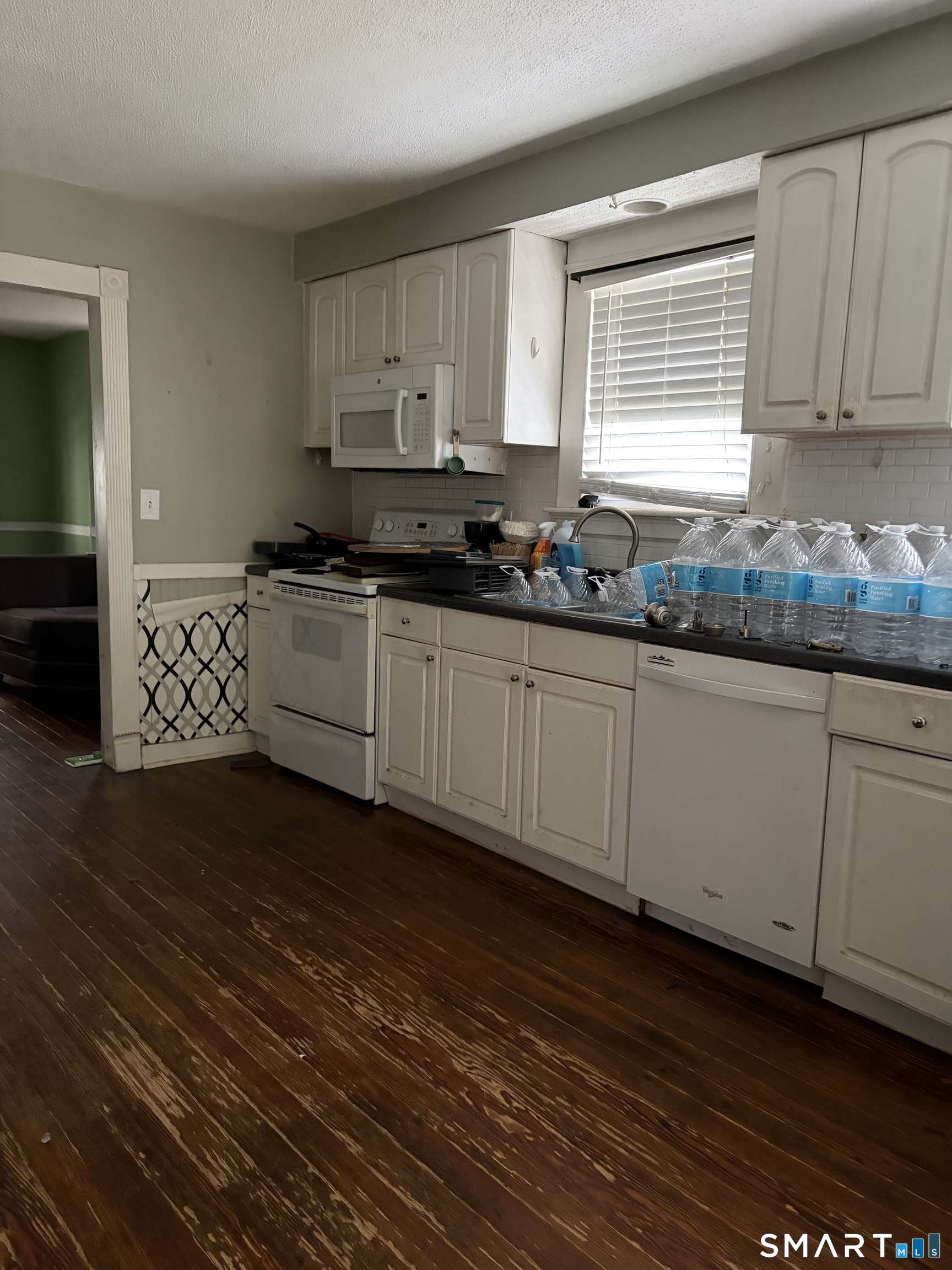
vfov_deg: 67.3
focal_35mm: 26
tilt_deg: -7.9
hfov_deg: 53.1
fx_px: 953
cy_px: 635
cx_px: 476
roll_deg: +0.0
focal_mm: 5.96
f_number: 1.6
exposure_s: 1/30
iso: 640
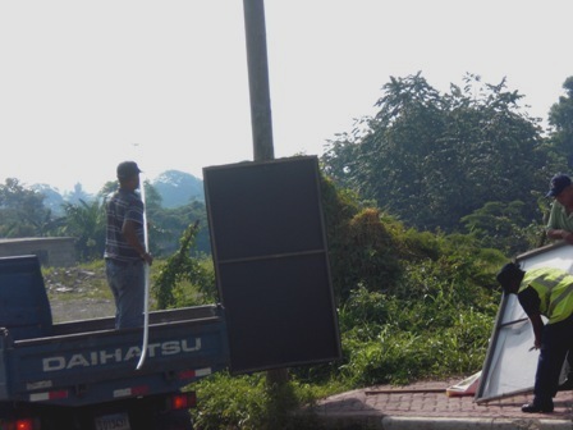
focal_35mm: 100
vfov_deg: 14.8
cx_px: 286
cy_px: 215
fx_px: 1655
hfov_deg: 19.6
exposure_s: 1/320
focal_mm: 16.51
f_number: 5.4
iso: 64
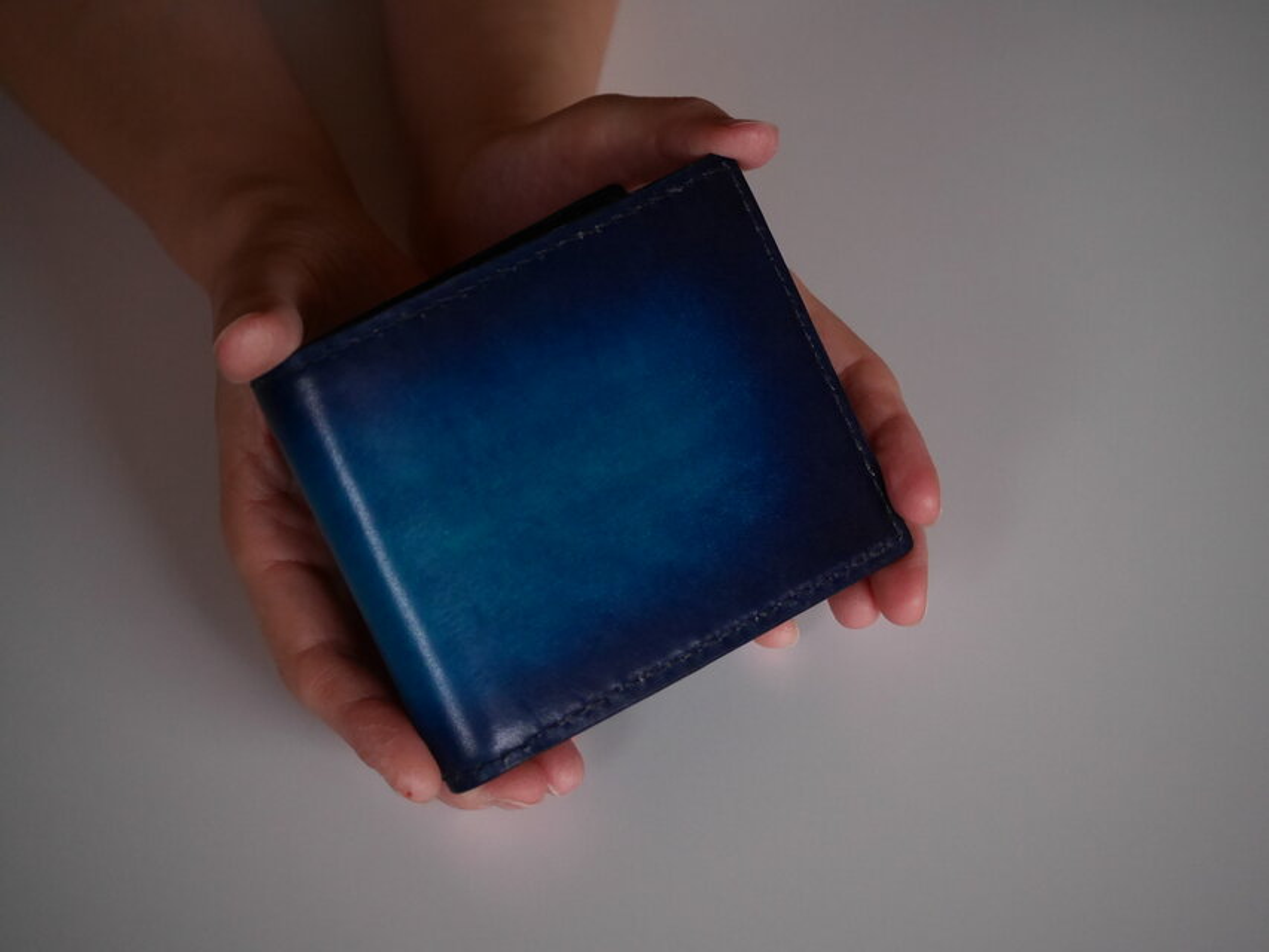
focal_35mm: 106
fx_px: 3886
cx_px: 634
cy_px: 476
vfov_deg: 14.0
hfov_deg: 18.5
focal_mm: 53
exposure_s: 1/125
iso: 1600
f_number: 4.4
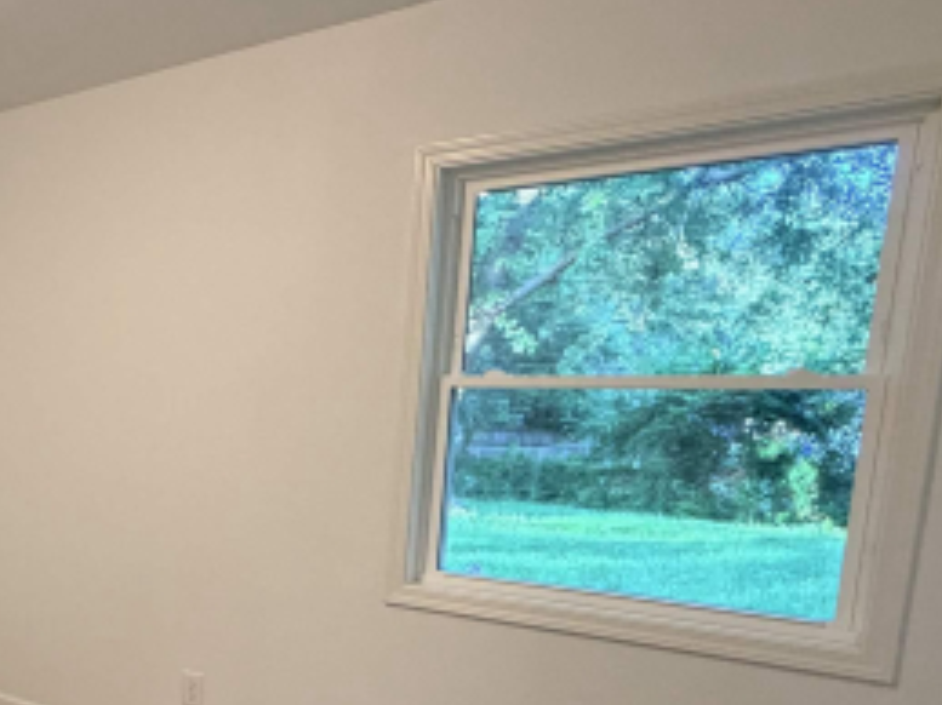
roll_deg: -0.5
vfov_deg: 38.4
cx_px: 38
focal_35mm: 36
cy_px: 549
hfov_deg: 44.9
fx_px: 979
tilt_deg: -7.7
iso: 320
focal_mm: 2.22
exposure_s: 1/60
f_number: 2.2
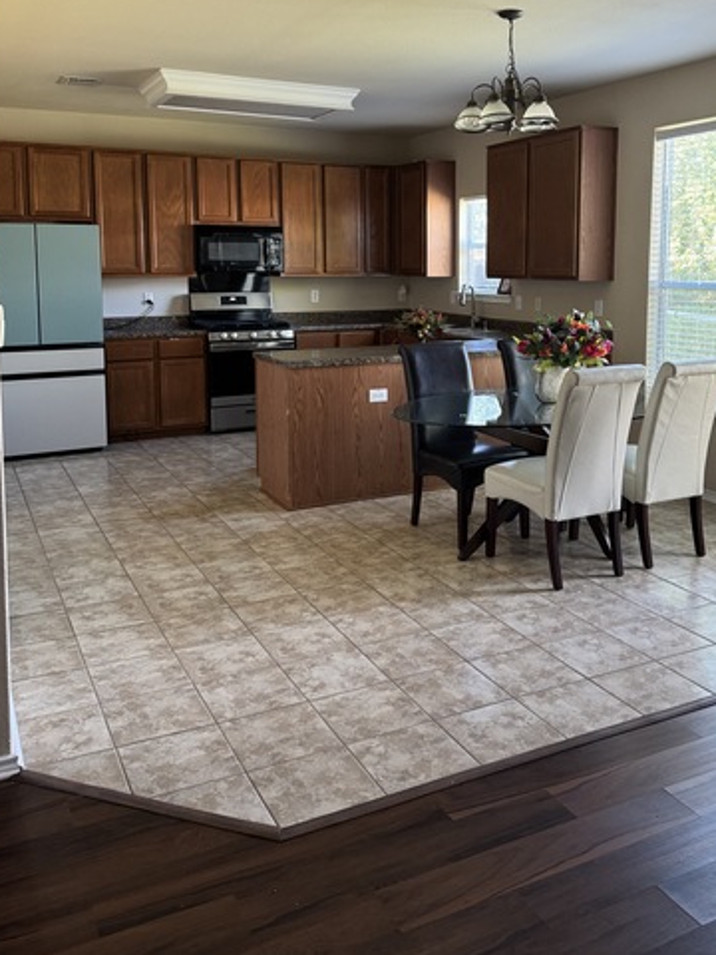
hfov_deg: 44.0
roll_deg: -0.6
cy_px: 340
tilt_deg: -5.1
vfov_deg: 55.9
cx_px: 420
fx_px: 883
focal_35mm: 32
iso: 320
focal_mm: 6.76
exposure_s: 1/60
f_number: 1.78
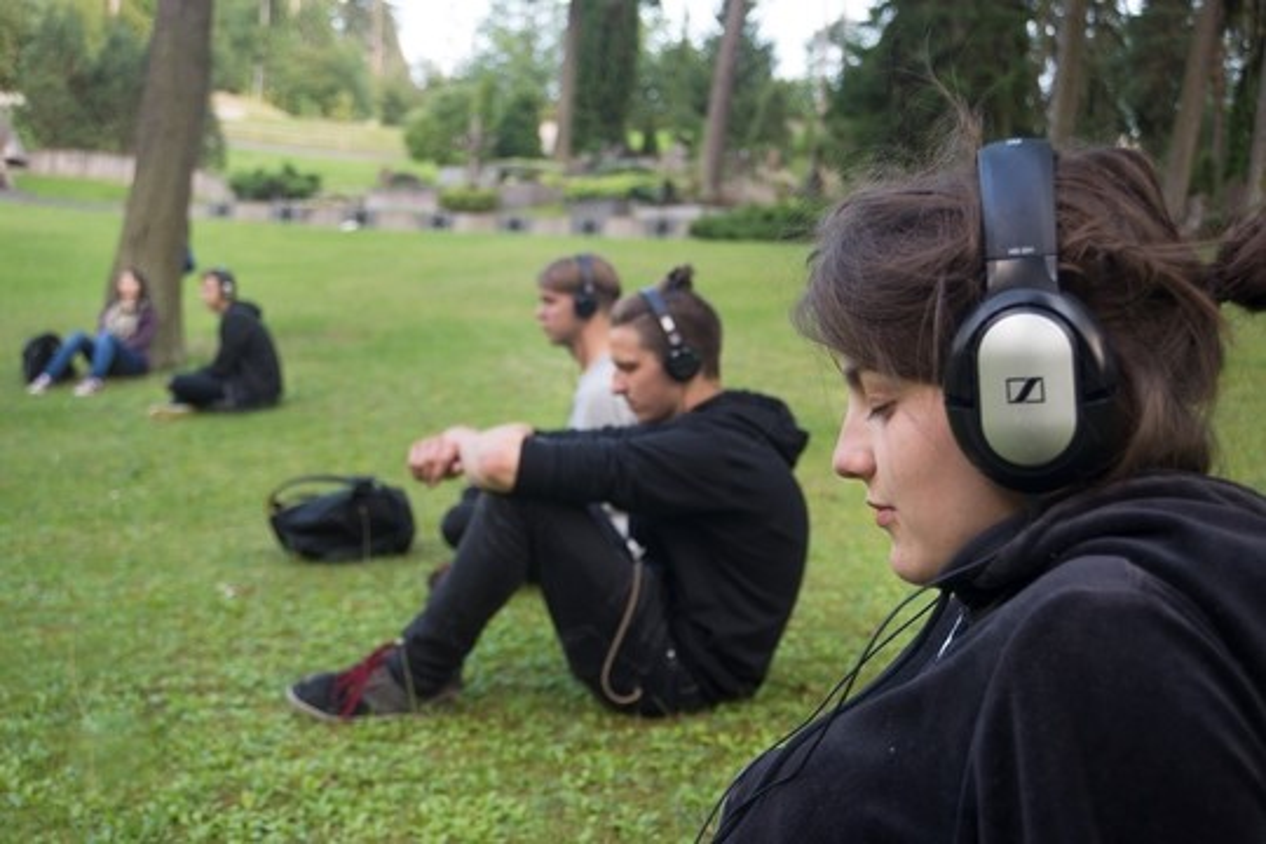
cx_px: 633
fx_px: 1125
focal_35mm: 32
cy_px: 422
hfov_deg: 58.7
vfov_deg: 41.1
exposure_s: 1/60
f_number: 4.5
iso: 200
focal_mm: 32
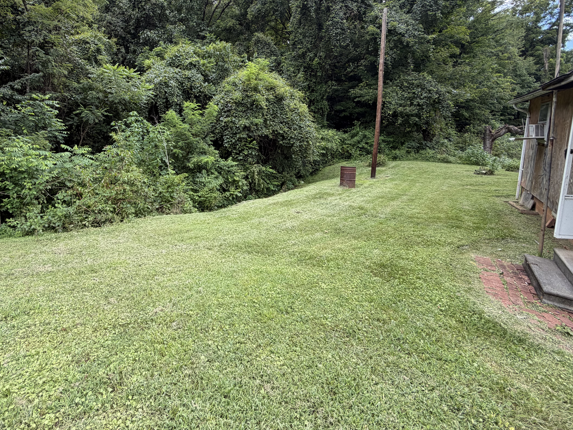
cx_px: 222
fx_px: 315
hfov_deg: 83.4
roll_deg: -0.2
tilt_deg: -5.4
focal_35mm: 19
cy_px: 149
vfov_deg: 67.1
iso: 40
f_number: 2.2
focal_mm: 2.22
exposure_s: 1/234
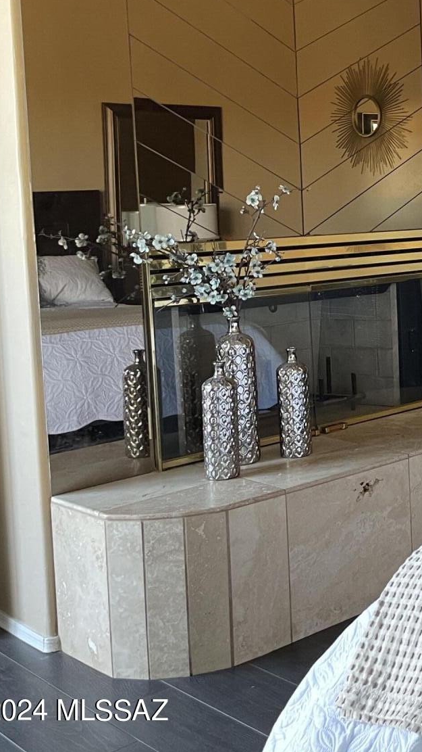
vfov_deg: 41.5
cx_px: 636
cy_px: 250
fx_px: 975
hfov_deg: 20.7
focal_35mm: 49
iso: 250
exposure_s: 1/60
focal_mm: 5.1
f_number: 1.6
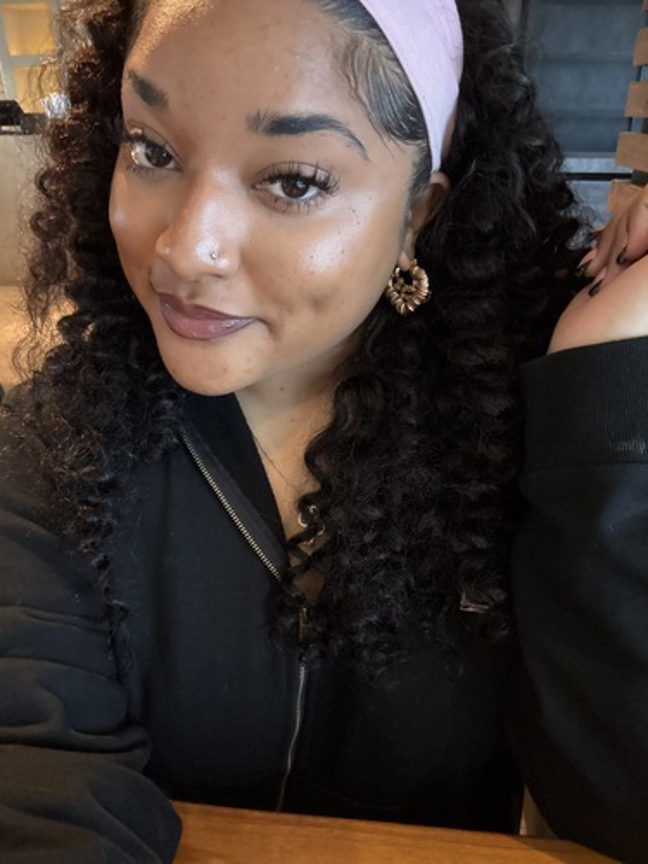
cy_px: 432
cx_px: 324
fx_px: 574
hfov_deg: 58.9
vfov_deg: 73.9
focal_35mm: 23
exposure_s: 1/40
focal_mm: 2.69
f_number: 1.9
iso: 200
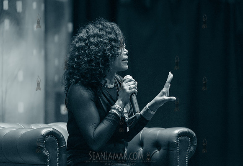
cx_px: 116
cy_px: 75
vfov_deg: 6.3
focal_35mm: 223
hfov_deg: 9.2
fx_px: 1516
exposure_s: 1/250
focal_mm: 200
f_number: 2.8
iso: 4000
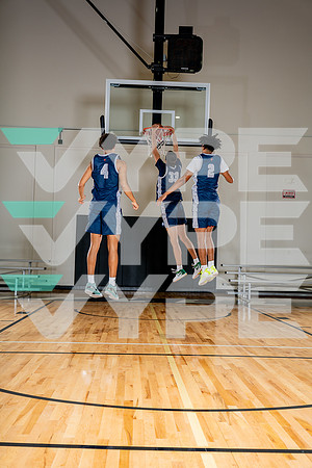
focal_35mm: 43
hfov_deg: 31.2
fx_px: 559
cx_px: 156
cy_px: 234
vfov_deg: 45.4
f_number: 5.6
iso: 200
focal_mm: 43
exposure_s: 1/250
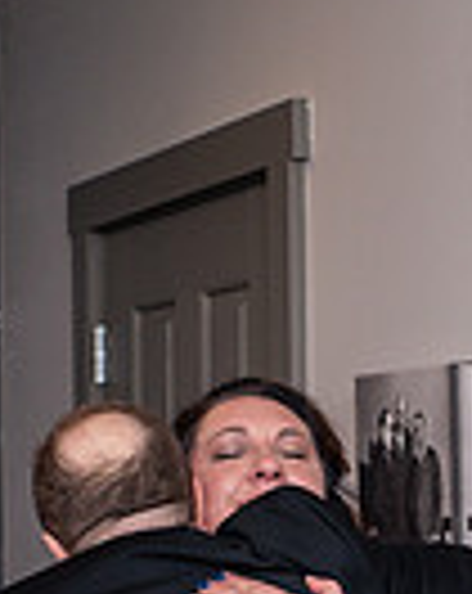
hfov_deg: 9.2
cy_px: 562
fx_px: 2944
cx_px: 312
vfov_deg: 11.4
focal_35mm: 168
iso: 500
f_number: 3.5
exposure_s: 1/200
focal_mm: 35
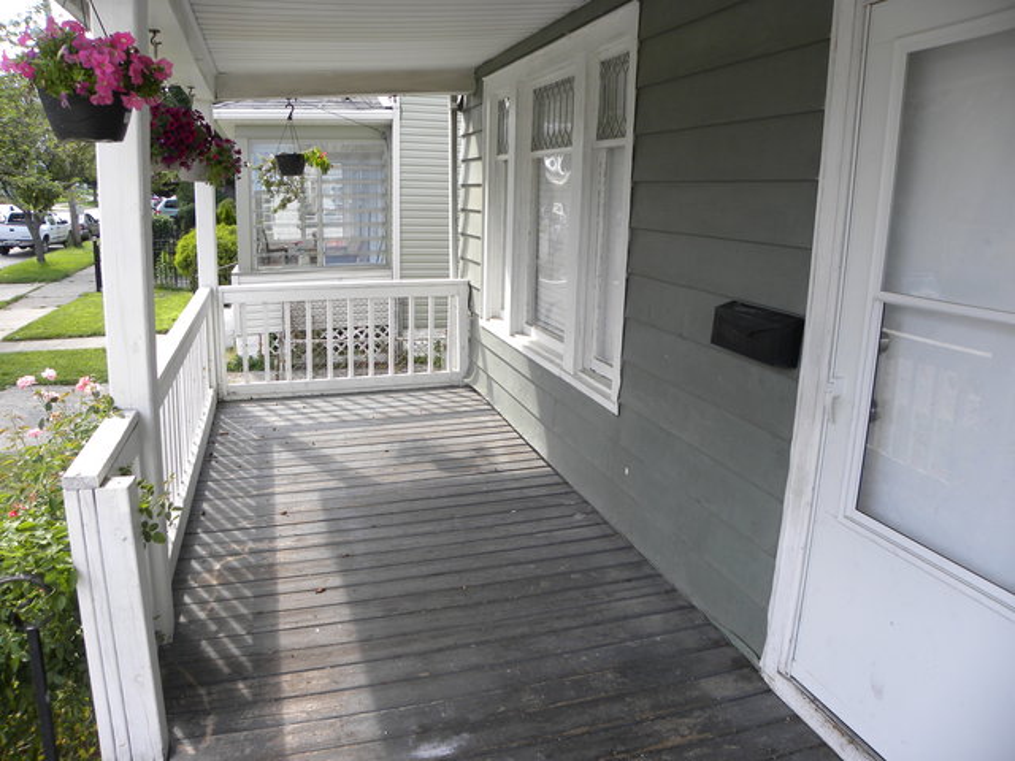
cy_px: 380
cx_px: 508
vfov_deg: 53.1
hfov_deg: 67.3
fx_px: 762
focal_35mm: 26
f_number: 3.2
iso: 64
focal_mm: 4.6
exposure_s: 1/97
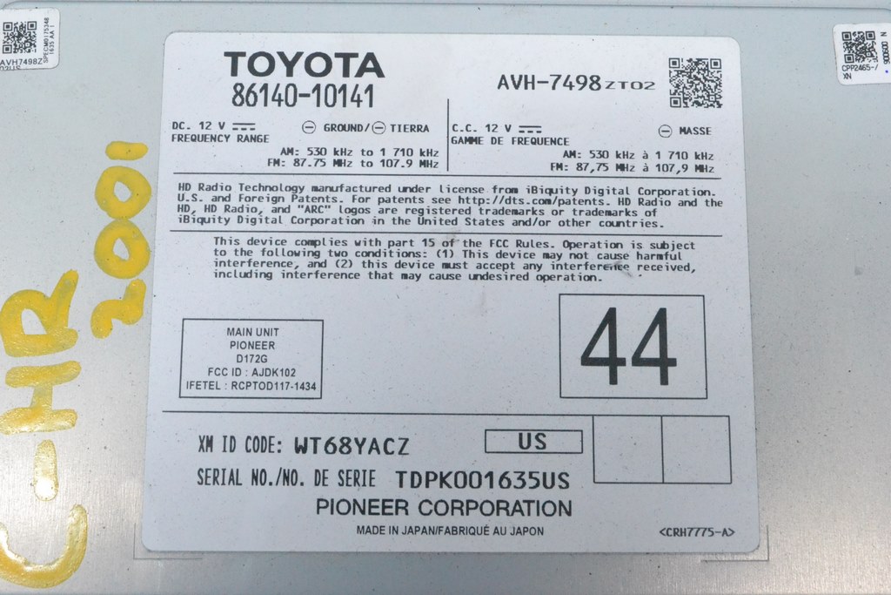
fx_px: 1262
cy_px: 298
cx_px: 446
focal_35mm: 51
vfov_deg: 26.5
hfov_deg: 38.9
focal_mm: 34
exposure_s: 1/100
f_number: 13
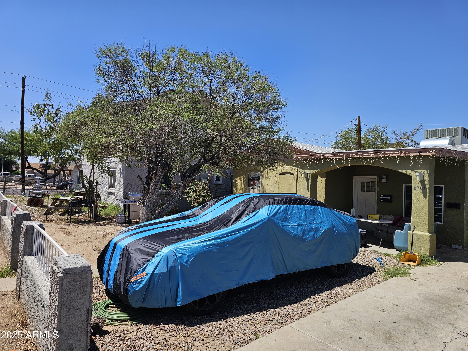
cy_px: 176
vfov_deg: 58.9
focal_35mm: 23
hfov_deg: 73.9
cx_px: 234
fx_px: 311
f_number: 1.7
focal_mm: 6.3
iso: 10
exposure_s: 1/829
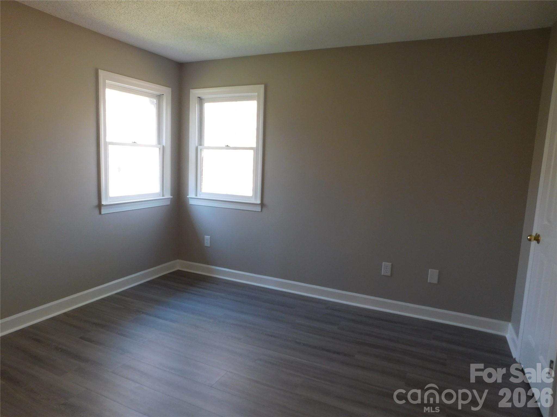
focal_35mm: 23
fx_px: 370
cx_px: 278
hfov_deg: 73.9
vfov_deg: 58.9
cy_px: 208
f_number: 3
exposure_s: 1/30
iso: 160
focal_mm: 4
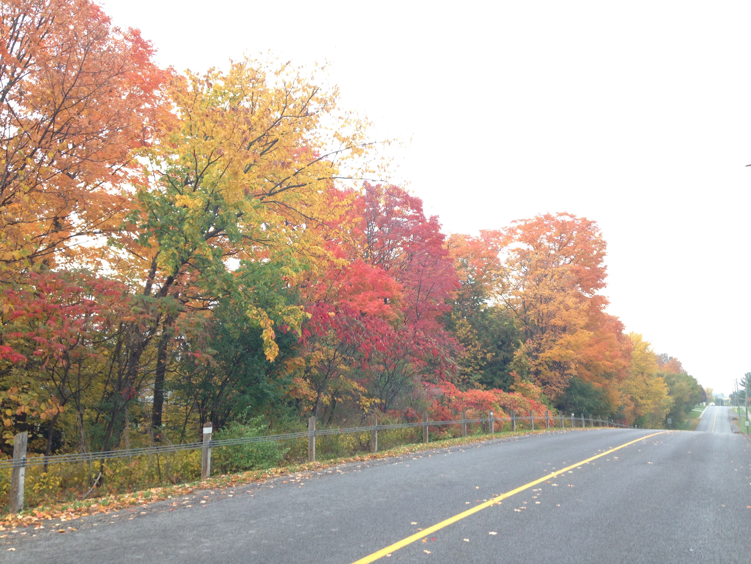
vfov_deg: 42.9
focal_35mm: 33
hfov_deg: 55.4
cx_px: 376
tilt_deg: +8.6
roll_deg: +0.1
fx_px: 716
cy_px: 282
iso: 50
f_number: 2.4
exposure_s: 1/24
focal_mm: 4.12
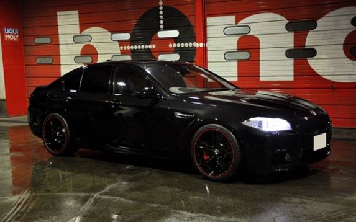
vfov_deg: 25.8
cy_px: 118
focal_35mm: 50
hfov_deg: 40.3
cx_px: 175
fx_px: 485
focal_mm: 32
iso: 640
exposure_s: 1/15
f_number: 4.2
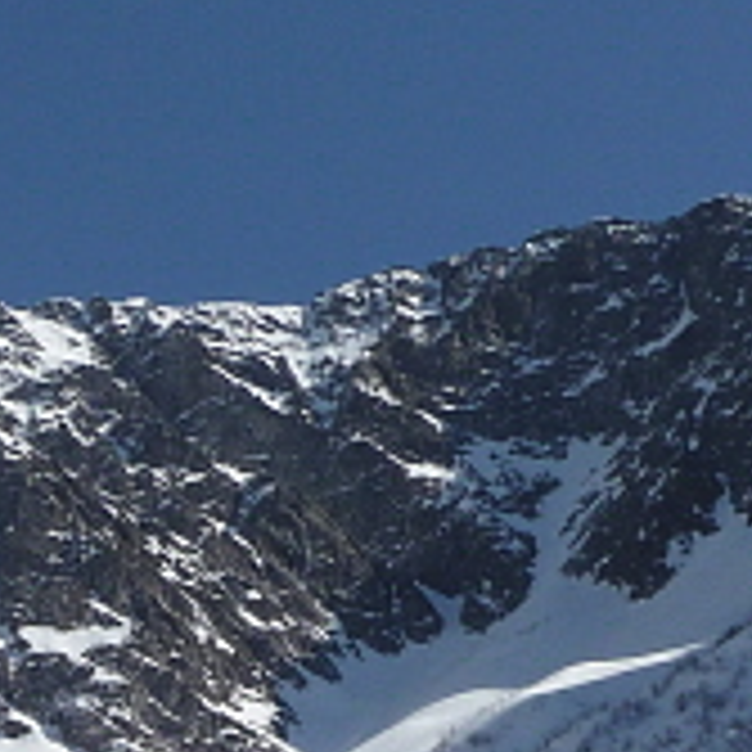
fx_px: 3416
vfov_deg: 12.3
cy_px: 874
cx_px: -333
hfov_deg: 12.1
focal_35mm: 139
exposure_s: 1/320
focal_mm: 5
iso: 100
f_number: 8
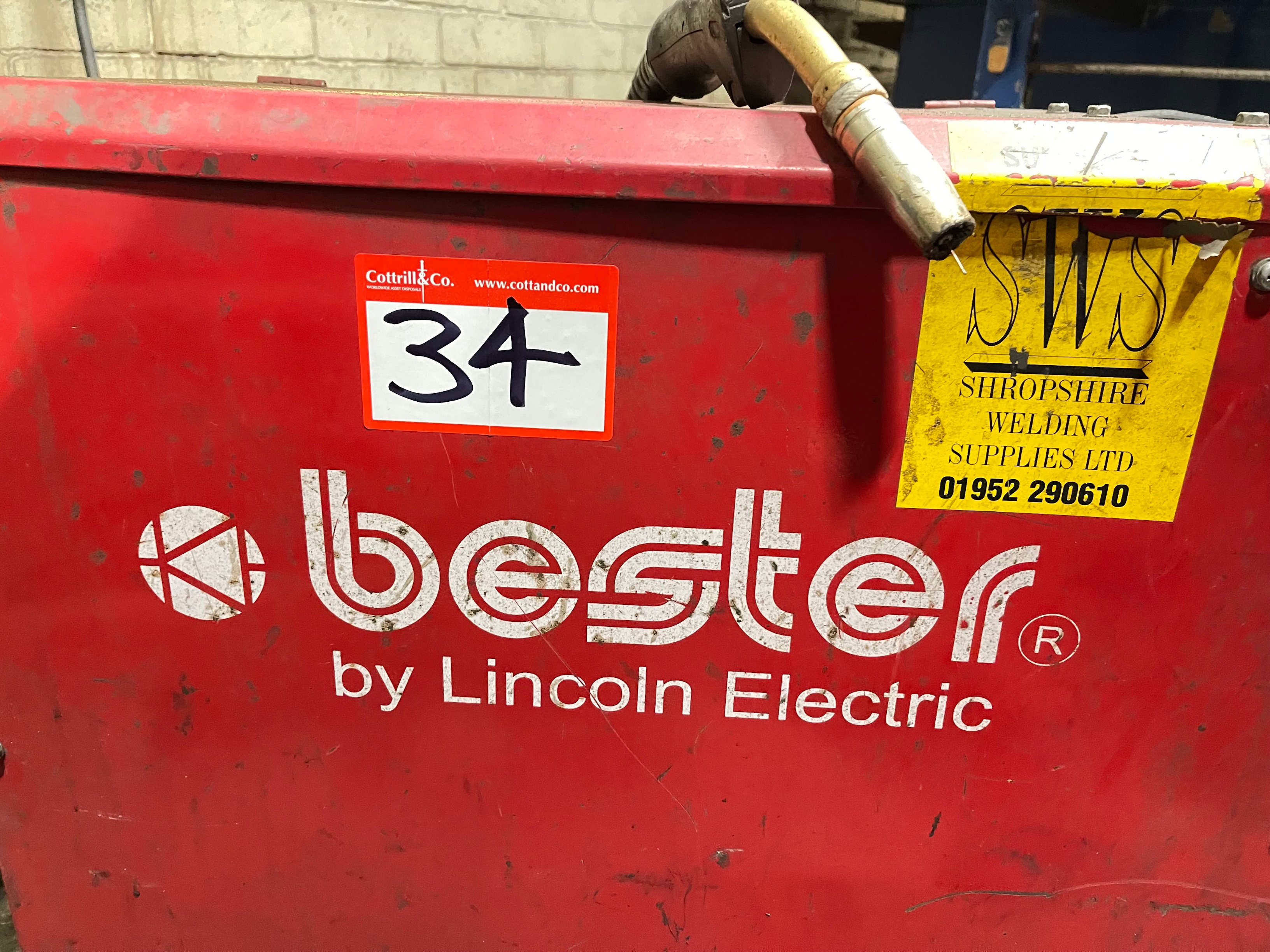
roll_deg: -0.8
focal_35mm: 26
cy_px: 476
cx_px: 635
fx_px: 954
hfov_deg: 67.3
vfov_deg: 53.1
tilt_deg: -22.5
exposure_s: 1/28
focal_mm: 5.1
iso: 1000
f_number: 1.6
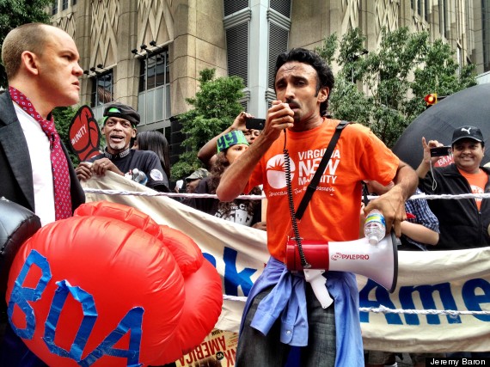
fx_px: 495
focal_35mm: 35
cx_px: 245
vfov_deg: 40.7
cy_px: 184
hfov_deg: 52.6
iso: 64
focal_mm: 4.28
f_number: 2.4
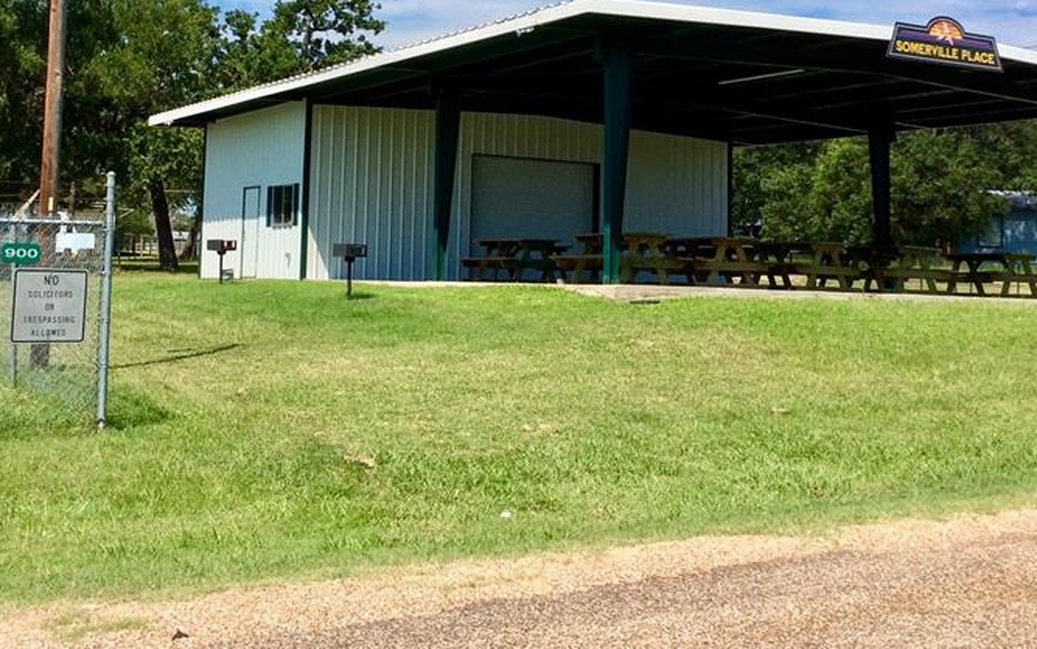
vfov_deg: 24.5
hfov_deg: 38.8
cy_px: 123
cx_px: 470
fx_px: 1470
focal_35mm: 52
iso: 32
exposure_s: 1/1395
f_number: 2.4
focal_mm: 3.3
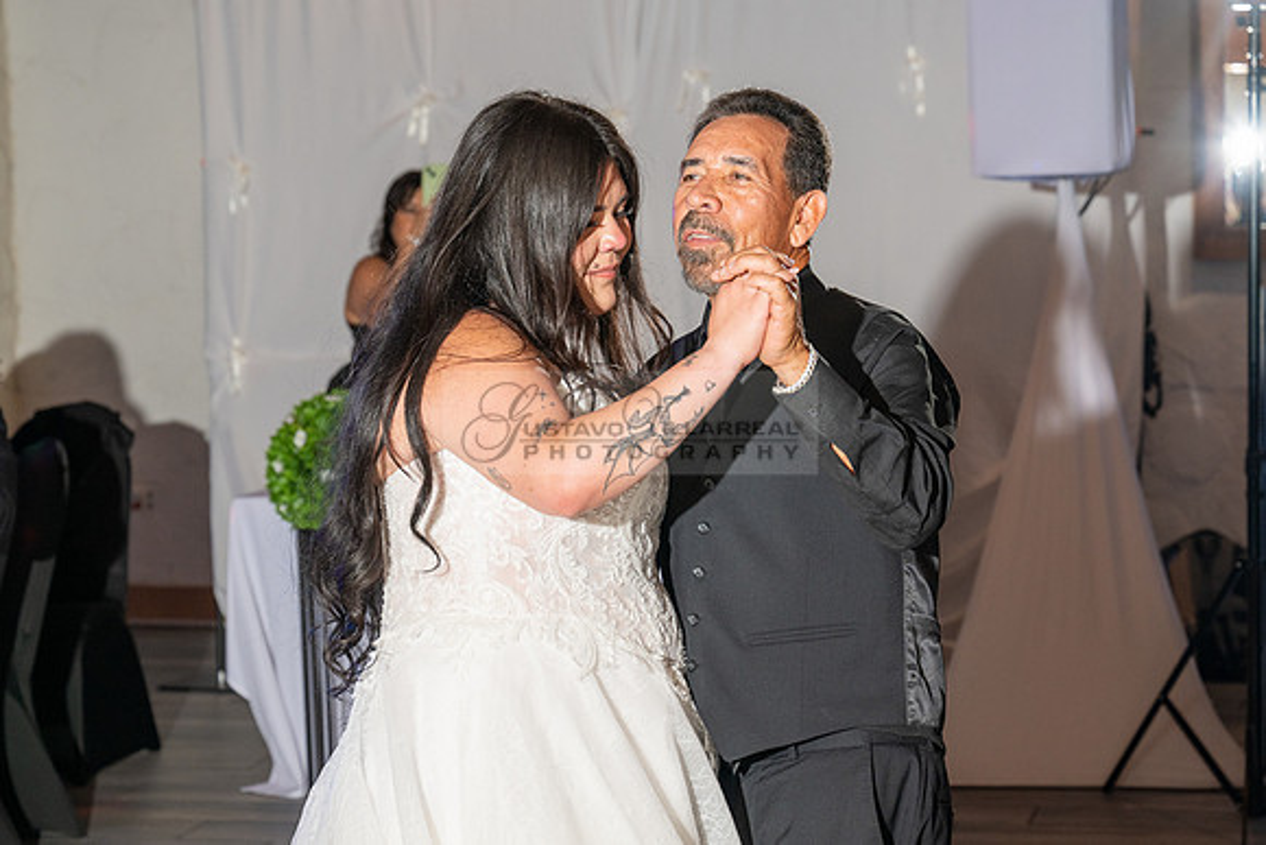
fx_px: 2978
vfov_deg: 16.1
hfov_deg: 24.0
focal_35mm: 85
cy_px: 448
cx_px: 612
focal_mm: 70
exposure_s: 1/200
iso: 500
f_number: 4.5
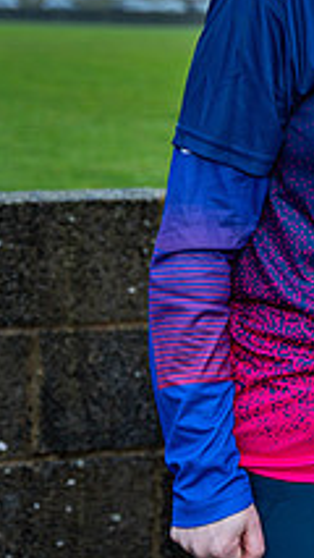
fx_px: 1685
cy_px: 88
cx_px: 631
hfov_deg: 9.9
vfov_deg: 18.5
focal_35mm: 114
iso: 100
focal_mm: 40
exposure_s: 1/320
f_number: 2.8
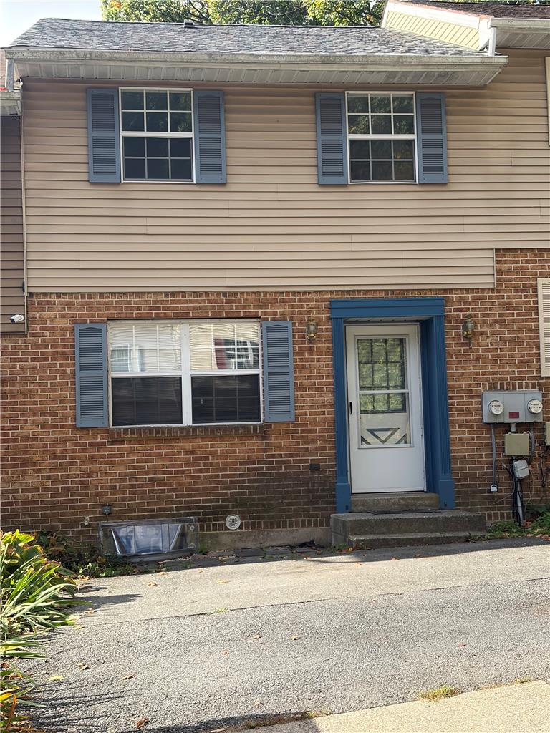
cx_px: 275
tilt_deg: +4.1
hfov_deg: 28.0
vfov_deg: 36.8
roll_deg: +2.6
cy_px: 366
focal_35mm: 52
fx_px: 1102
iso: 40
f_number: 1.6
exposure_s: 1/1016
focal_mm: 5.96
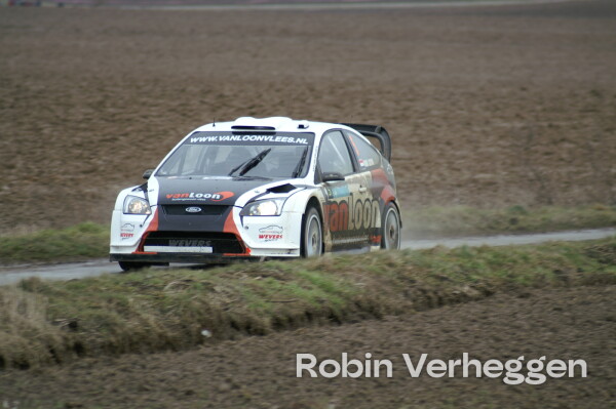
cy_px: 204
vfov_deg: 3.0
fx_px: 7693
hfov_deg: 4.6
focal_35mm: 450
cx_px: 308
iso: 100
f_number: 5.6
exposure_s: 1/200
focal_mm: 300
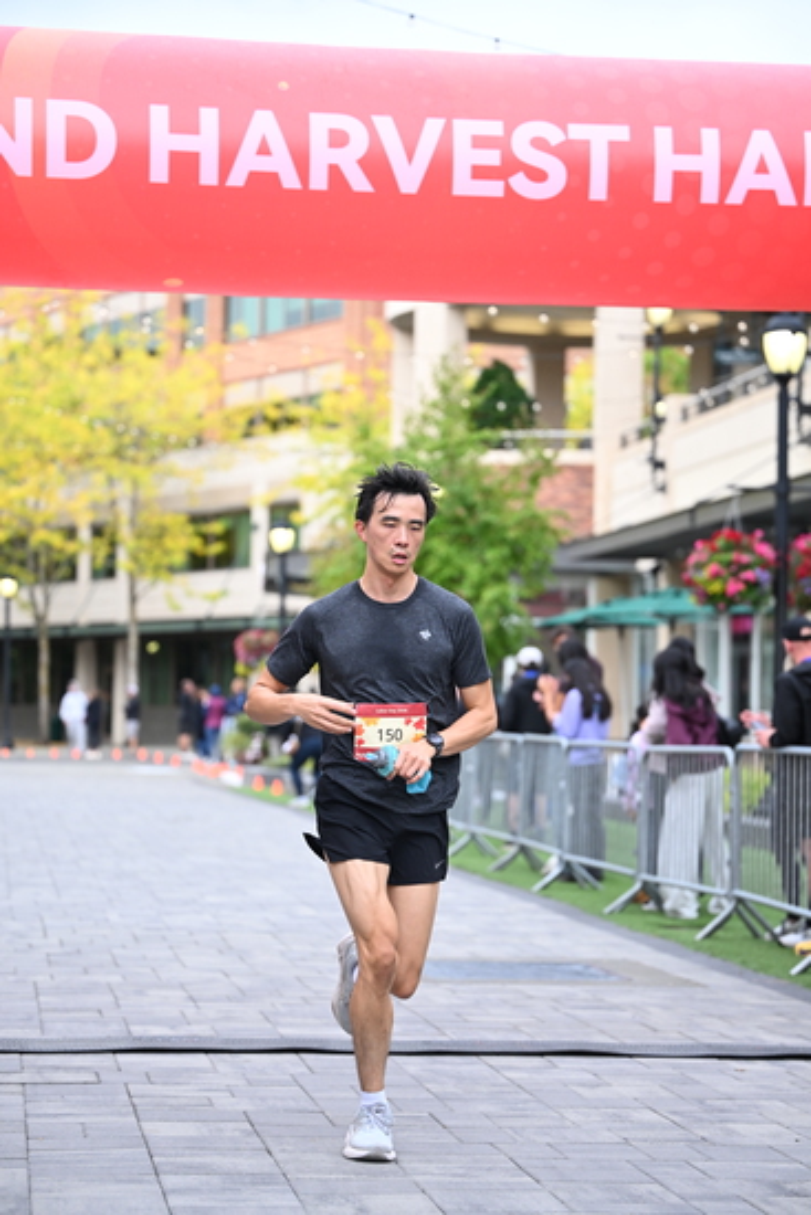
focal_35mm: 85
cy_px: 608
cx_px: 406
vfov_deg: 23.9
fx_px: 2870
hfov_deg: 16.1
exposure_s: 1/1600
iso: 1000
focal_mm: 85
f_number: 2.8
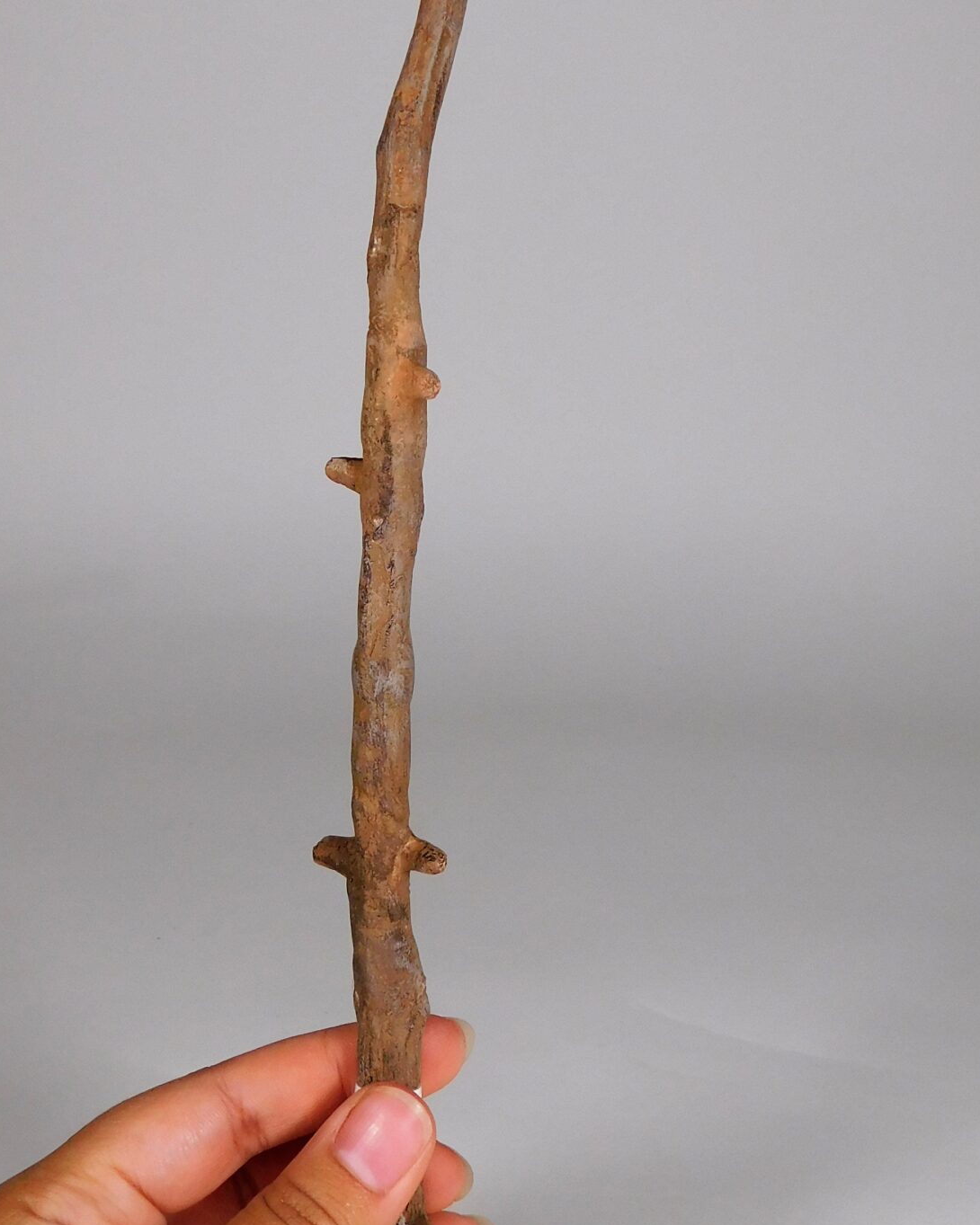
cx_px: 456
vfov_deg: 34.1
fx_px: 1994
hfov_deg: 27.6
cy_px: 532
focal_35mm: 55
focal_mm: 5.3
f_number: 3.2
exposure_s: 1/400
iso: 125
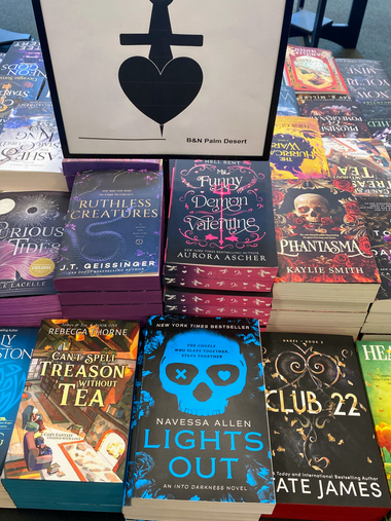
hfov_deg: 40.6
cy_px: 215
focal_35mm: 35
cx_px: 170
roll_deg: +2.9
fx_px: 527
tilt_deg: -43.1
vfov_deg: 52.4
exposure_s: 1/60
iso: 80
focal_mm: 4.25
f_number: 1.8
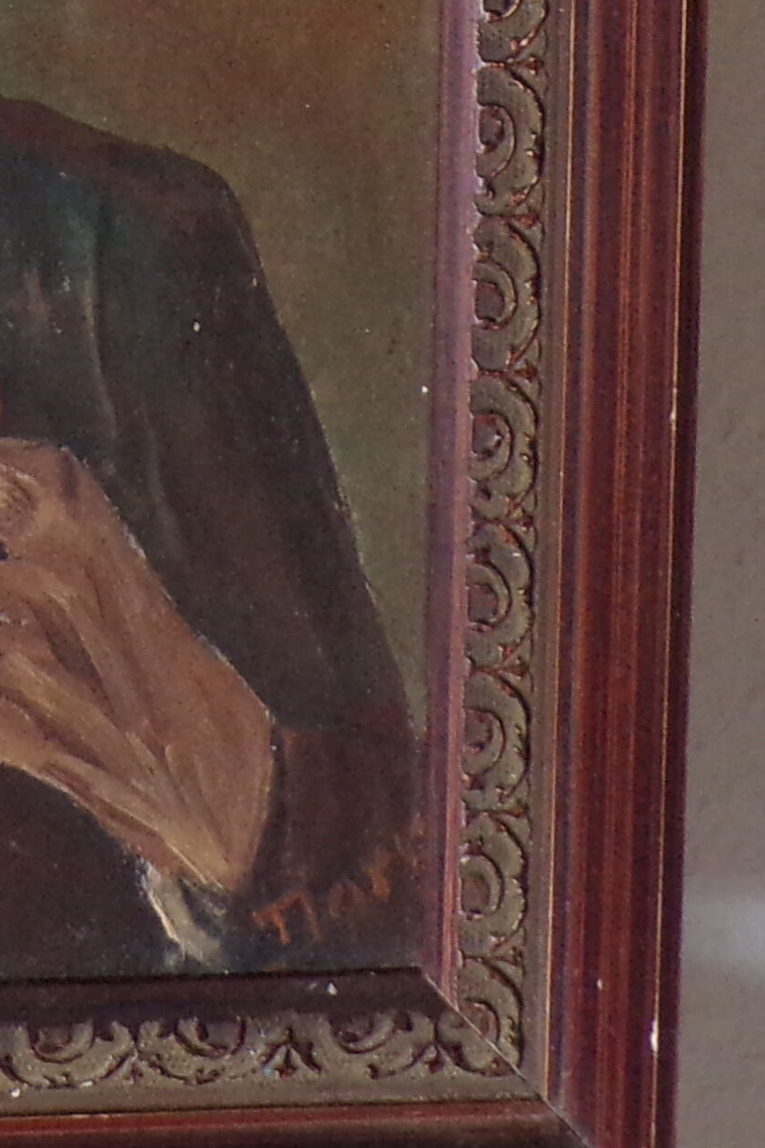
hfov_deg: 12.9
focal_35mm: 103
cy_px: -74
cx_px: -194
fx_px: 3285
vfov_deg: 19.1
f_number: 3
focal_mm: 4.3
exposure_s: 1/25
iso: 200
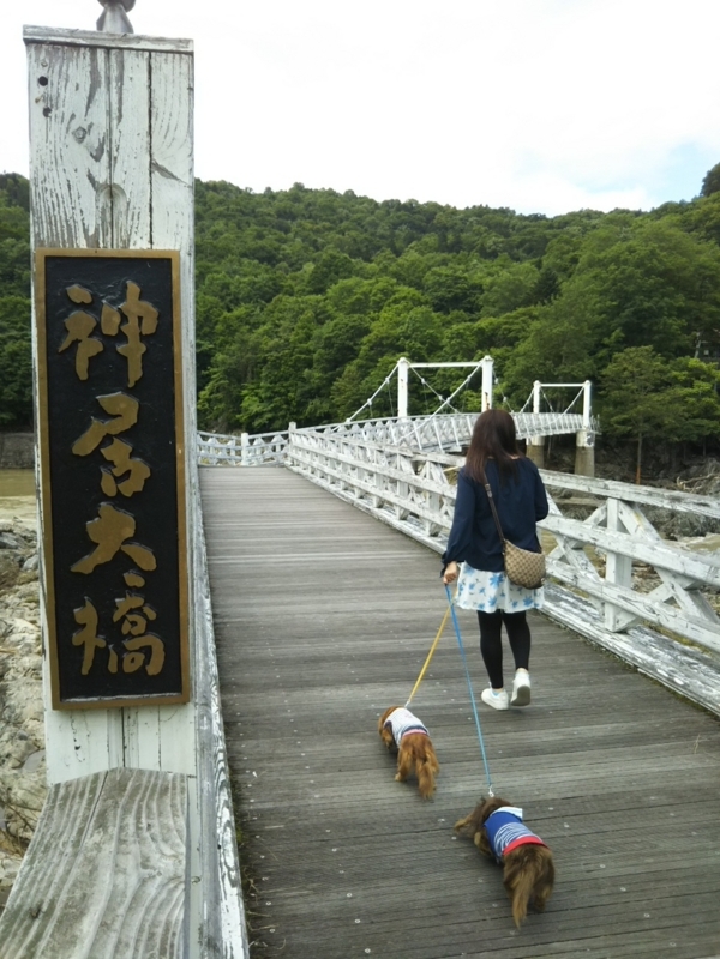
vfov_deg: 60.0
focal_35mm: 30
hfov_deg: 46.8
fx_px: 832
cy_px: 480
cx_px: 360
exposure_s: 1/394
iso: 25
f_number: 2.2
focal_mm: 4
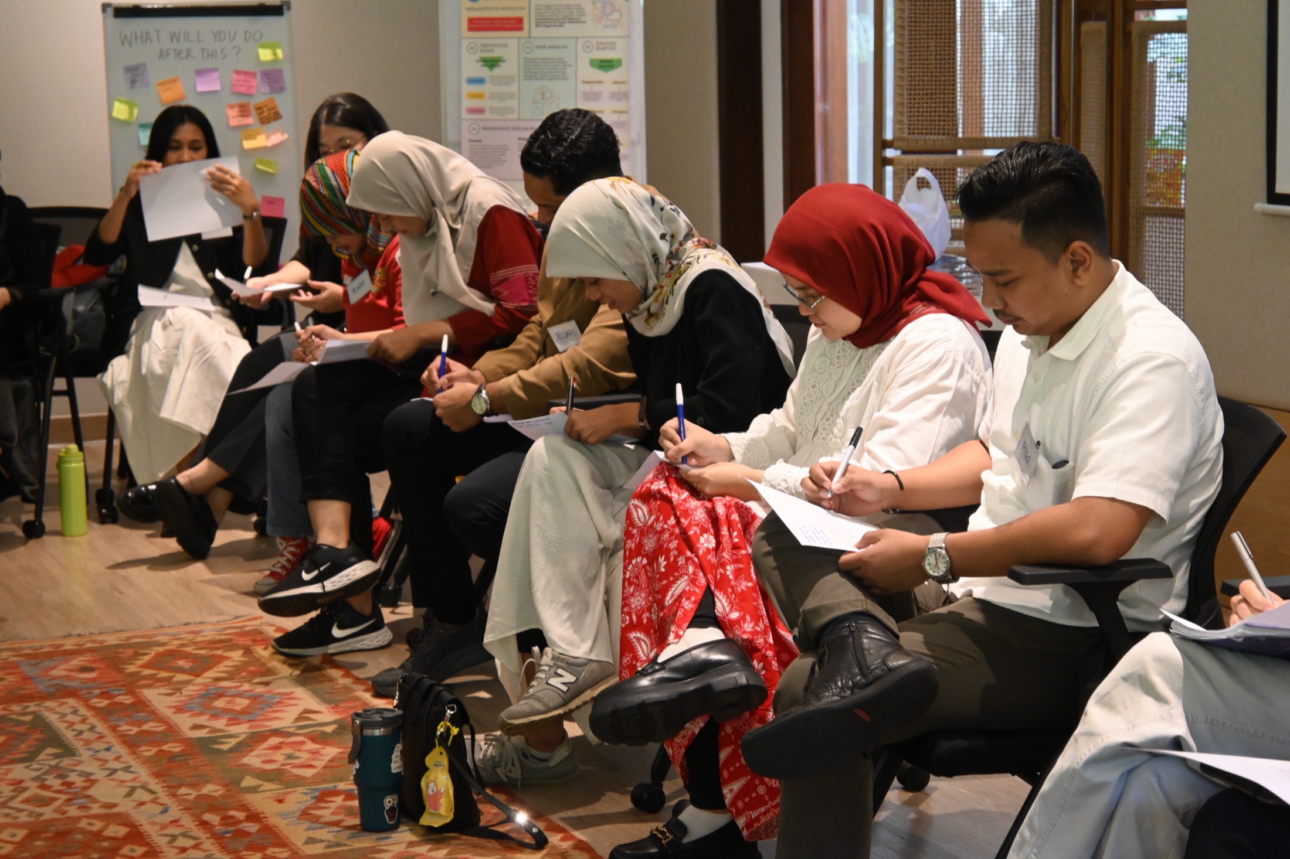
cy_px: 430
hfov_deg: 27.0
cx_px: 645
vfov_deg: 18.2
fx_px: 2687
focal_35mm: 75
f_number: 6.3
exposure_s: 1/80
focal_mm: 50
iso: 2500
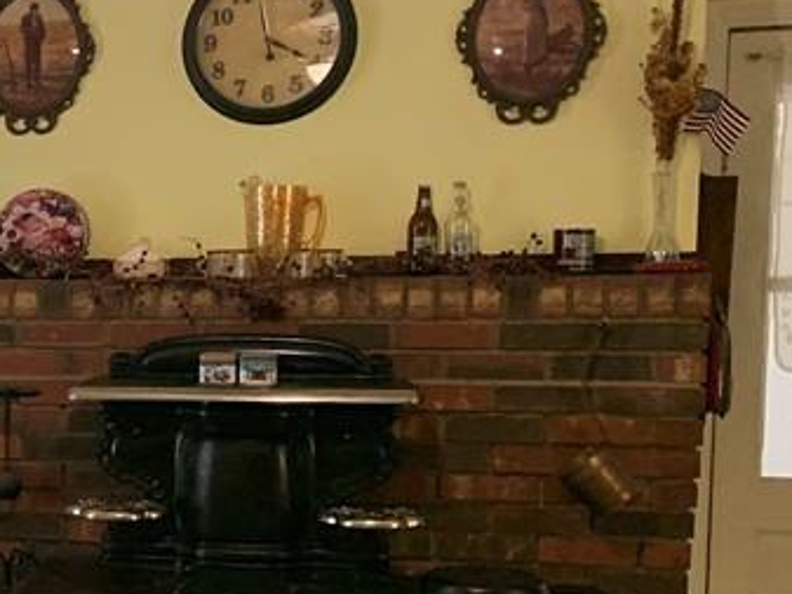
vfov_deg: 18.5
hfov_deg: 21.7
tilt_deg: -4.9
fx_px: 1808
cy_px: 458
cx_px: -303
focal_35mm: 79
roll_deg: -0.4
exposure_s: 1/60
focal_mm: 4.25
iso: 160
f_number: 1.8
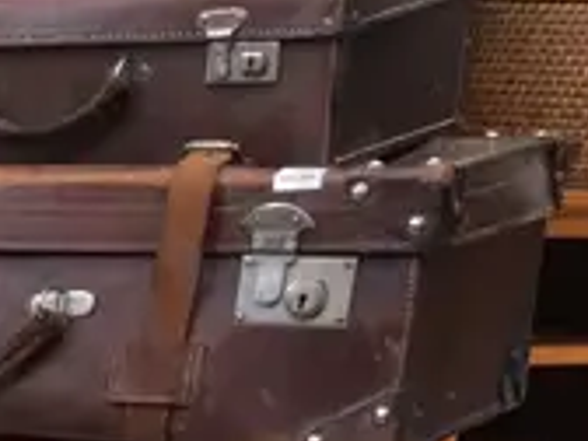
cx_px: -1085
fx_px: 3007
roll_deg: -2.4
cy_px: 1172
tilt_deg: -18.1
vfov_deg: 7.6
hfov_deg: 9.3
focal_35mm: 177
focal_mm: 4.15
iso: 64
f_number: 2.2
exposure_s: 1/17
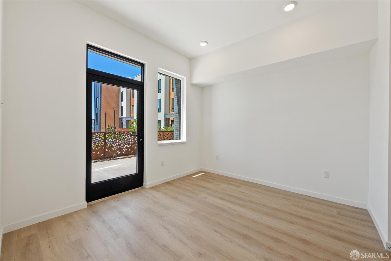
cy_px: 130
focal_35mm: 14
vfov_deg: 81.2
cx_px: 196
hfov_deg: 104.3
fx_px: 152
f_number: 8
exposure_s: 1/40
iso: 640
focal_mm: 14
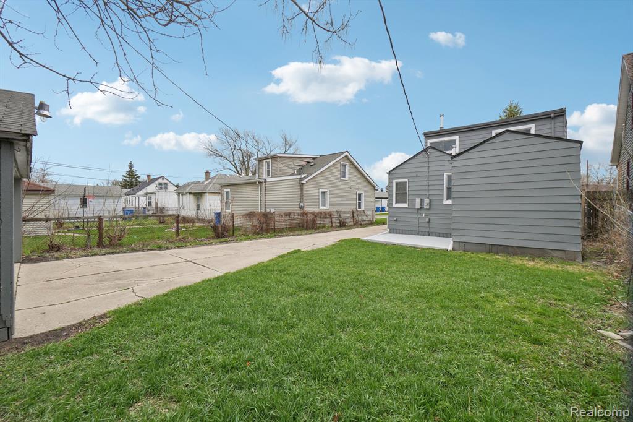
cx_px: 316
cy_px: 211
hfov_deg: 100.4
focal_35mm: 15
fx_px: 264
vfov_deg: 77.3
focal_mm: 10
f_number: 8
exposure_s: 1/250
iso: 100
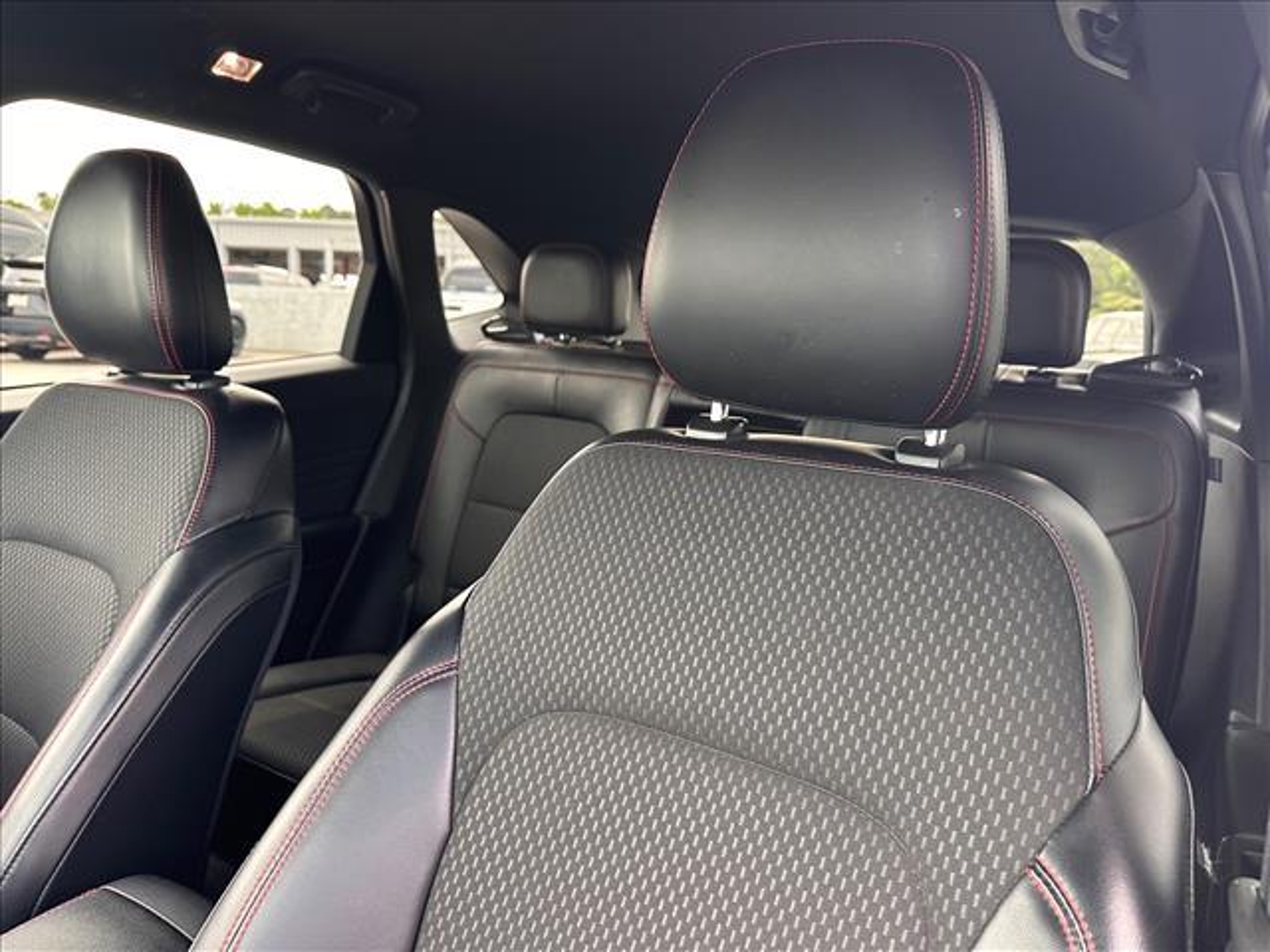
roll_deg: -2.9
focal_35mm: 24
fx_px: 881
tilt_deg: -9.5
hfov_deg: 71.6
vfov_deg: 56.8
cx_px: 635
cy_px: 476
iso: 160
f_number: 1.78
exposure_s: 1/121
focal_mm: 6.86
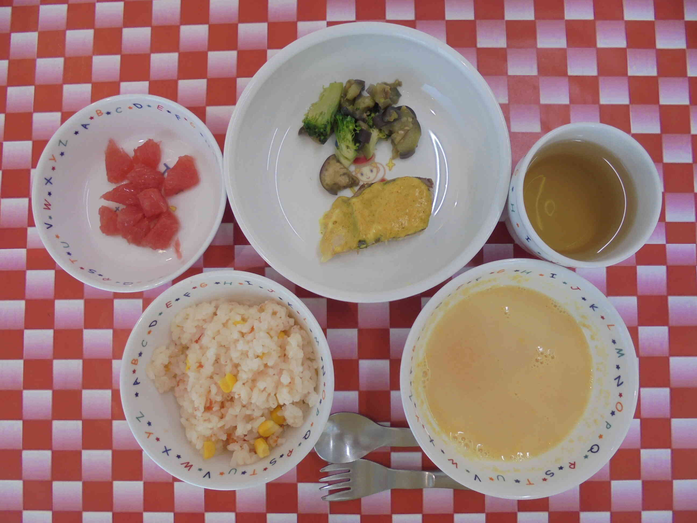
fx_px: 524
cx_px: 348
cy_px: 262
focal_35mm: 26
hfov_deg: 67.3
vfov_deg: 53.1
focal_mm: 4.6
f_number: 3.5
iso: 100
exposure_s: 1/30
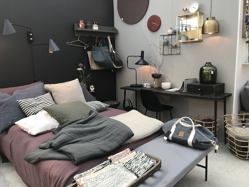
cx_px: 124
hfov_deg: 63.4
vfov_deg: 49.7
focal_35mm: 28
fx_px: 201
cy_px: 94
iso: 40
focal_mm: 3.99
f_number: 1.8
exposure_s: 1/25
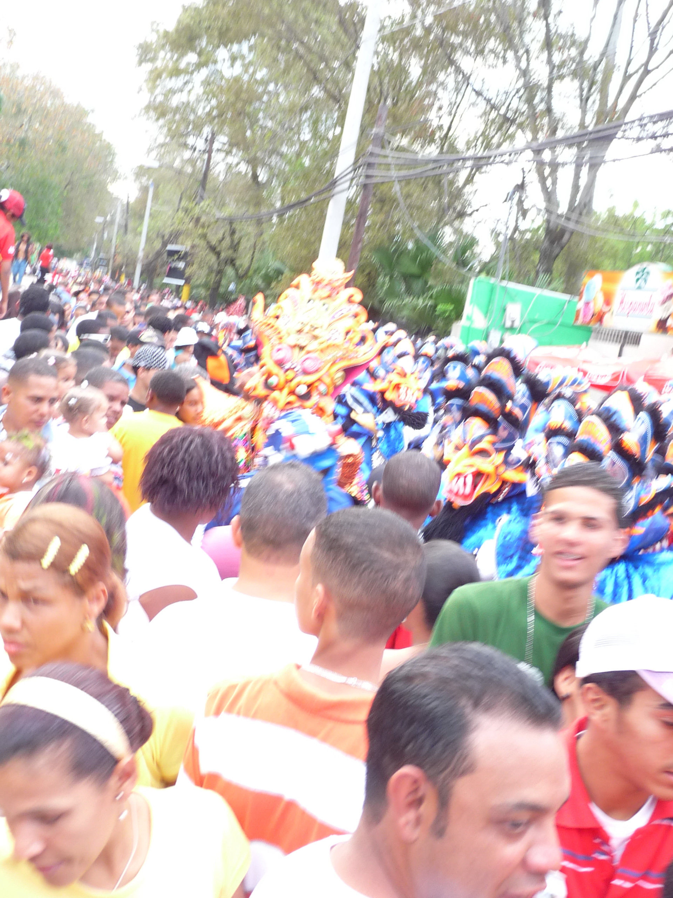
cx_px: 336
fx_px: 1011
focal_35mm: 39
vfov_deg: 47.9
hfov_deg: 36.8
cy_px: 449
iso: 125
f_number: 2.8
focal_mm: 4.8
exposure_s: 1/30
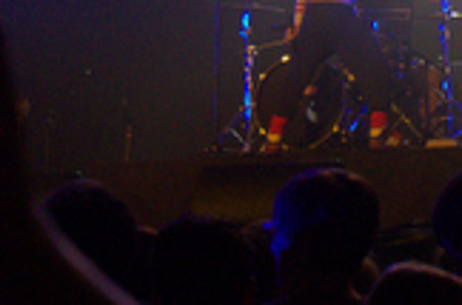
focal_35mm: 227
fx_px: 2905
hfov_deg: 8.8
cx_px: 733
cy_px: 14
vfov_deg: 6.0
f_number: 4.2
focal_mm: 34
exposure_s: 1/160
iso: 4000
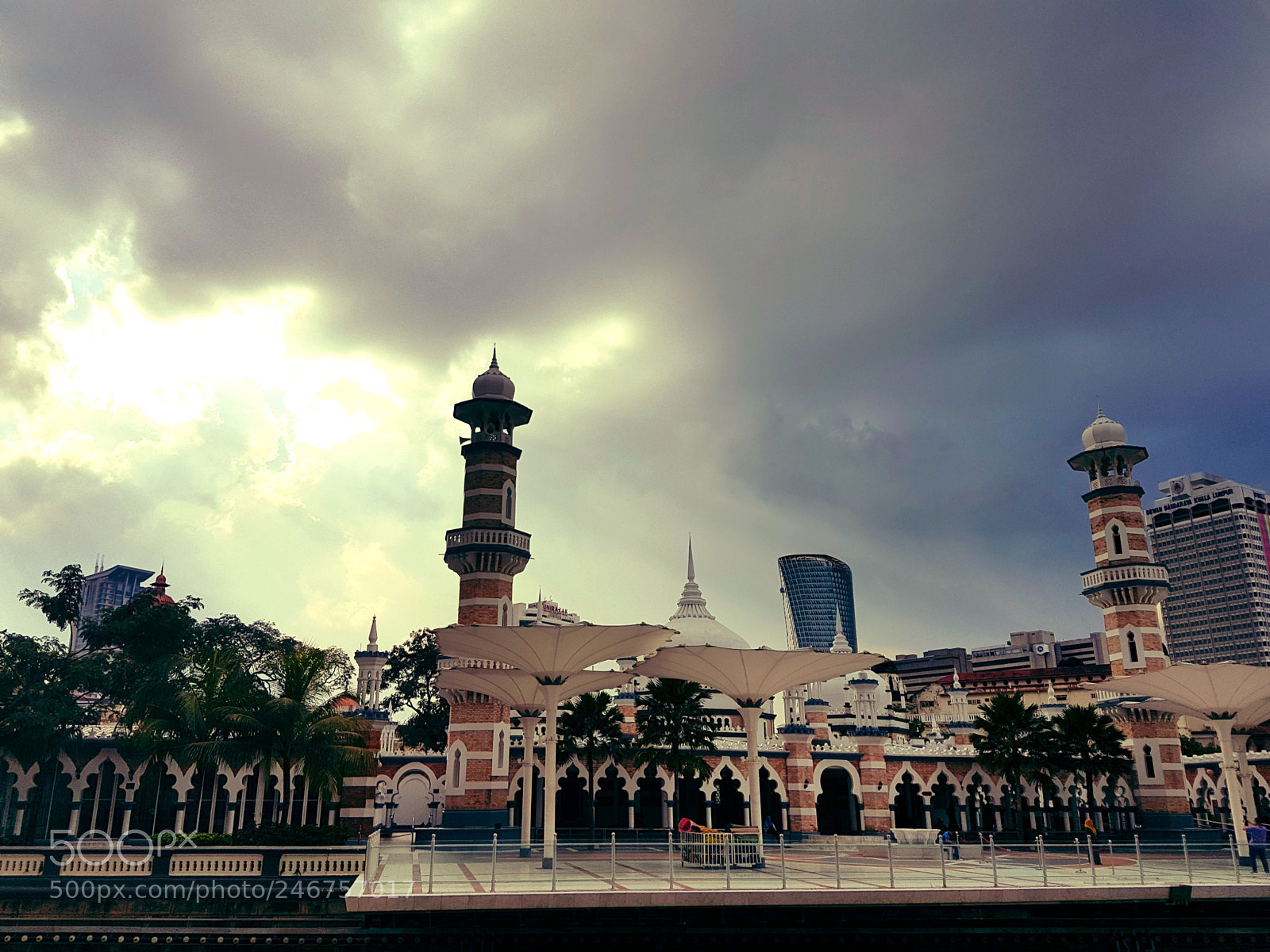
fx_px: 954
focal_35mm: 26
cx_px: 635
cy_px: 476
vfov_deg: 53.1
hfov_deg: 67.3
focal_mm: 4.2
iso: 40
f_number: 1.7
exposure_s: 1/3952
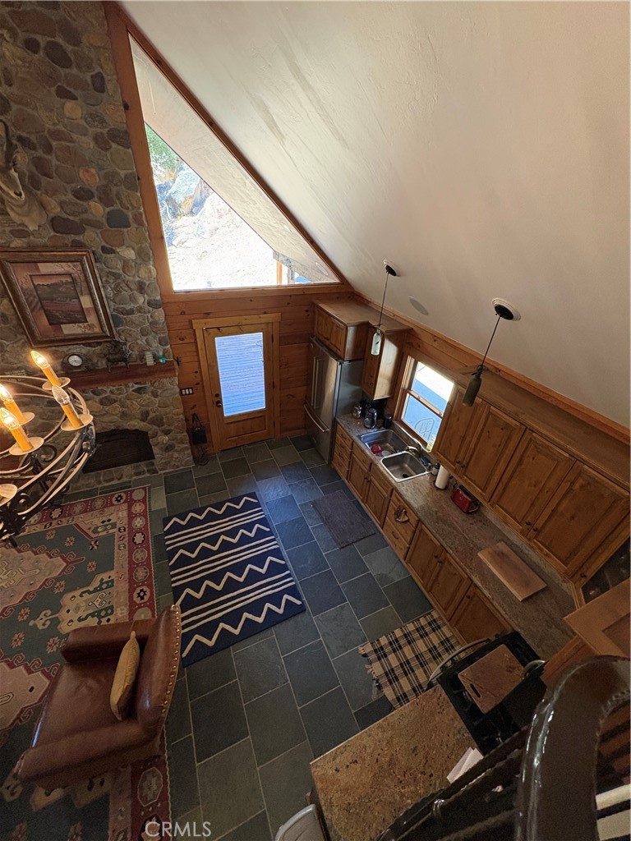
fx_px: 340
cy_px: 420
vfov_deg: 102.1
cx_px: 316
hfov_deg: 85.7
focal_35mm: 14
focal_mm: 2.22
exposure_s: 1/120
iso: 400
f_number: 2.2
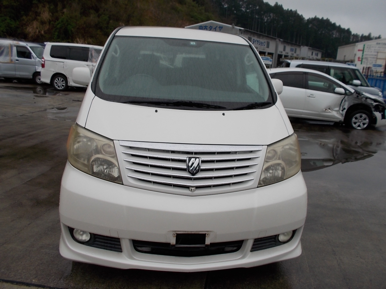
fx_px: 323
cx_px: 193
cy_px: 144
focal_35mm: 29
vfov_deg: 48.2
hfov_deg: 61.7
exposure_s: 1/320
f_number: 3.3
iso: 80
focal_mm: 4.1
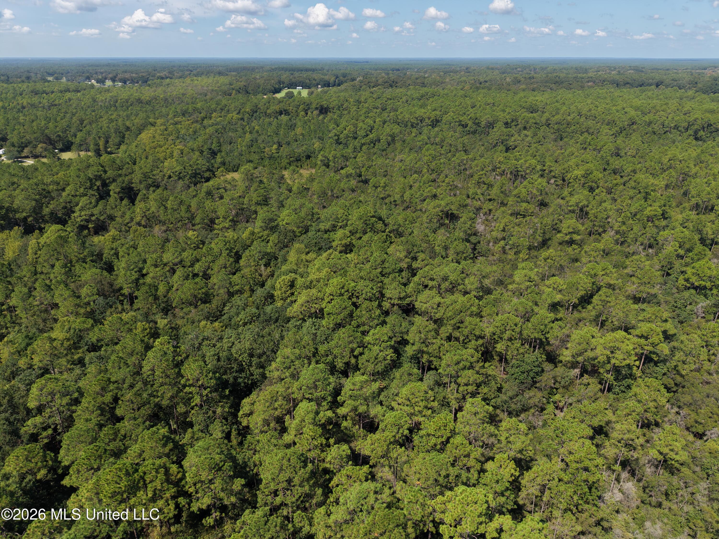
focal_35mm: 24
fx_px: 498
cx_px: 360
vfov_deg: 56.8
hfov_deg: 71.6
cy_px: 270
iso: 200
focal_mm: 8.67
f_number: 1.8
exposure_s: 1/4000
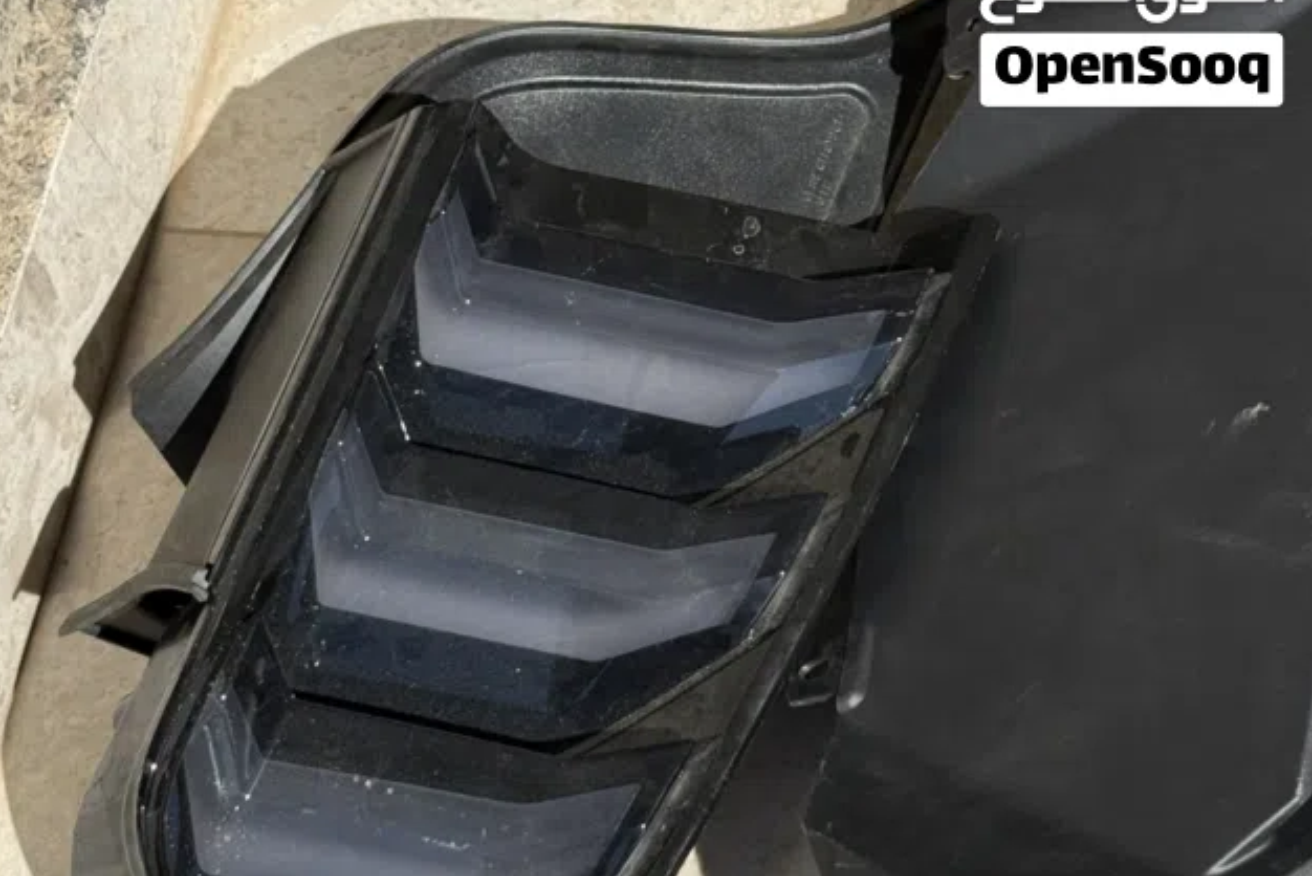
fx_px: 1859
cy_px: 409
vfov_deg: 26.5
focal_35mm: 51
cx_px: 664
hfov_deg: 38.9
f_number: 1.78
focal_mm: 6.76
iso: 64
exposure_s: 1/7143
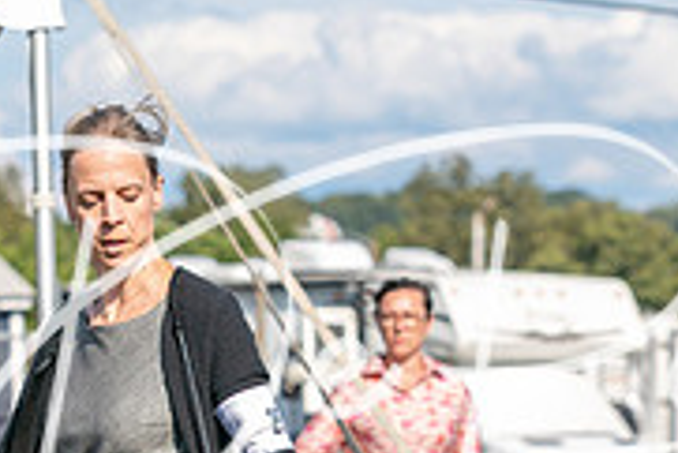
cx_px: 494
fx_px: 5485
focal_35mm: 291
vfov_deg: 4.7
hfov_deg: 7.1
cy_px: 627
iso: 320
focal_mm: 91
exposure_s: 1/1600
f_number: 4.5
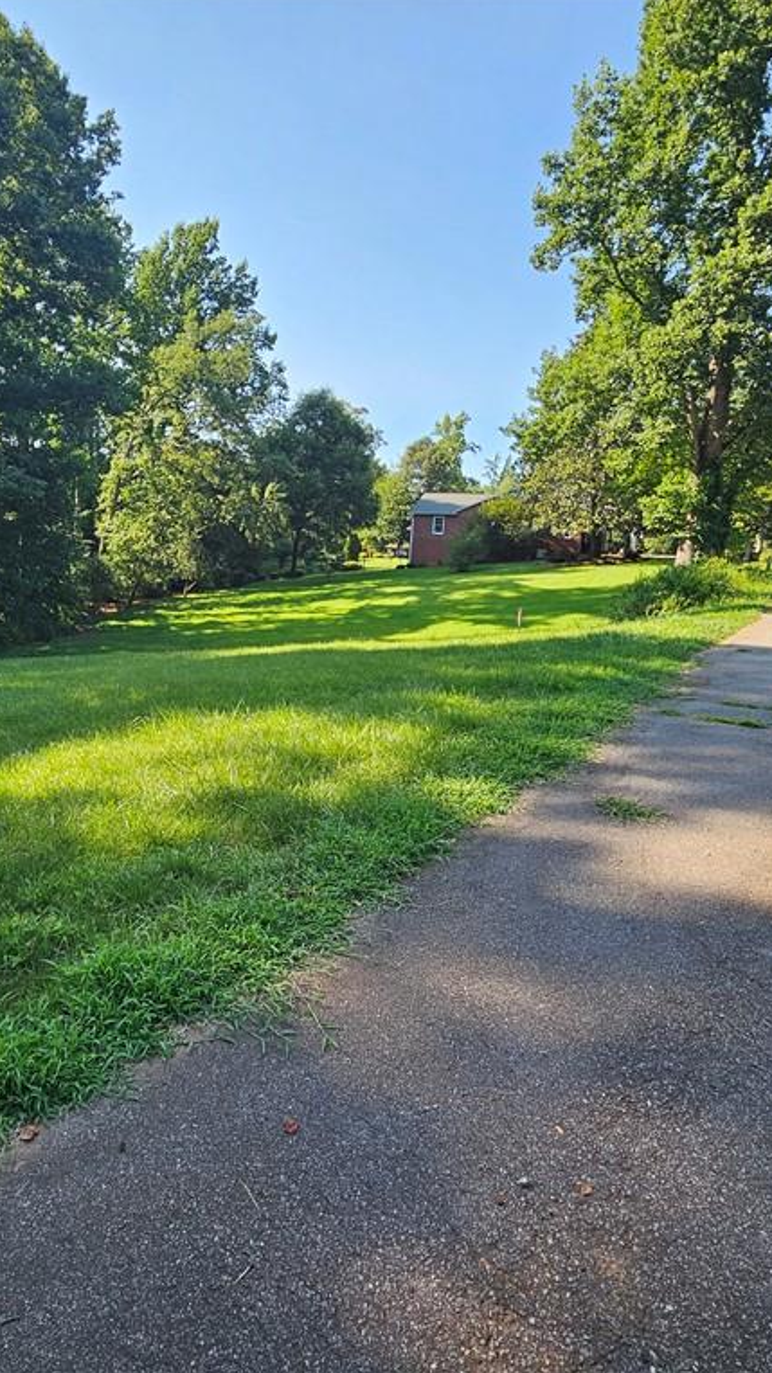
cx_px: 248
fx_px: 692
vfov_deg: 89.6
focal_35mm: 19
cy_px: 684
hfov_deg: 56.9
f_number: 2.2
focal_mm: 2.2
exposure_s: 1/535
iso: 50
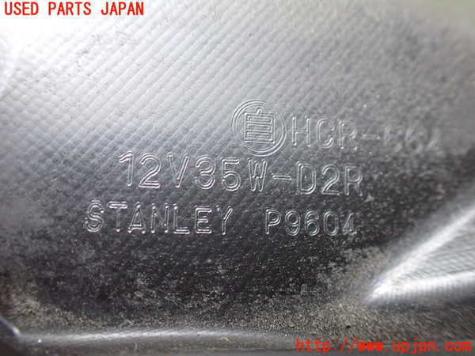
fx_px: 412
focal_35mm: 30
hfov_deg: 60.0
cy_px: 178
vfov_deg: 46.8
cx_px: 238
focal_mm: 5.4
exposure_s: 1/40
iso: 800
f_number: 2.3
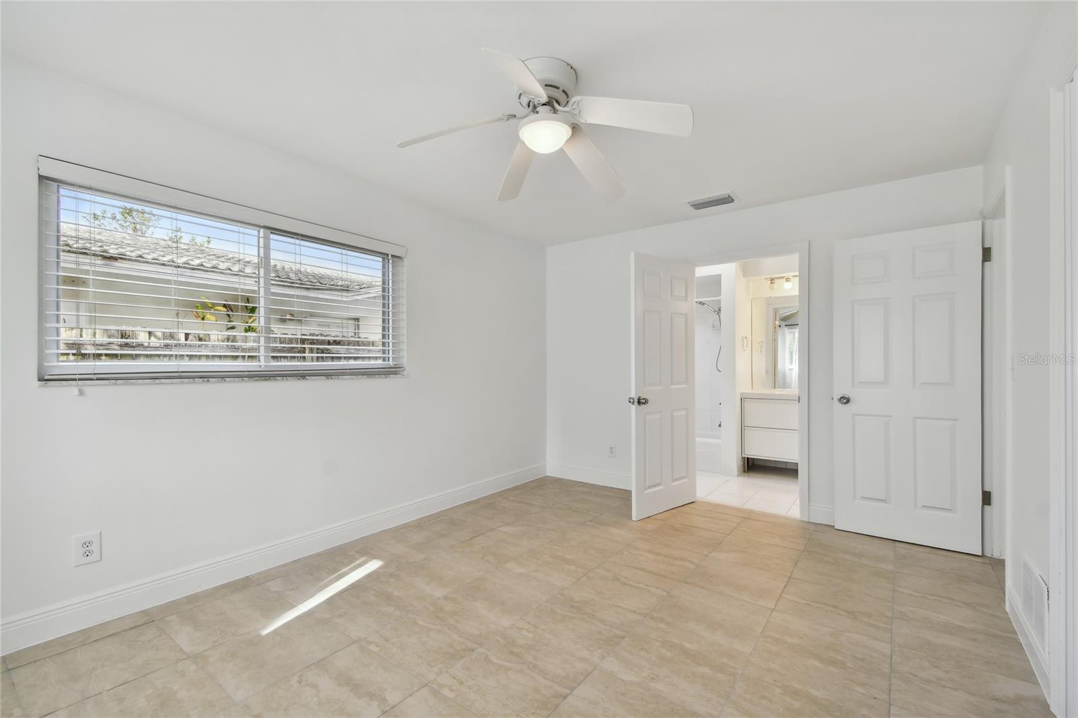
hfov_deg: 100.4
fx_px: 449
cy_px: 359
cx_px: 539
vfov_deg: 77.3
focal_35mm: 15
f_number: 7.1
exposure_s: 1/50
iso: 100
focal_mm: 10
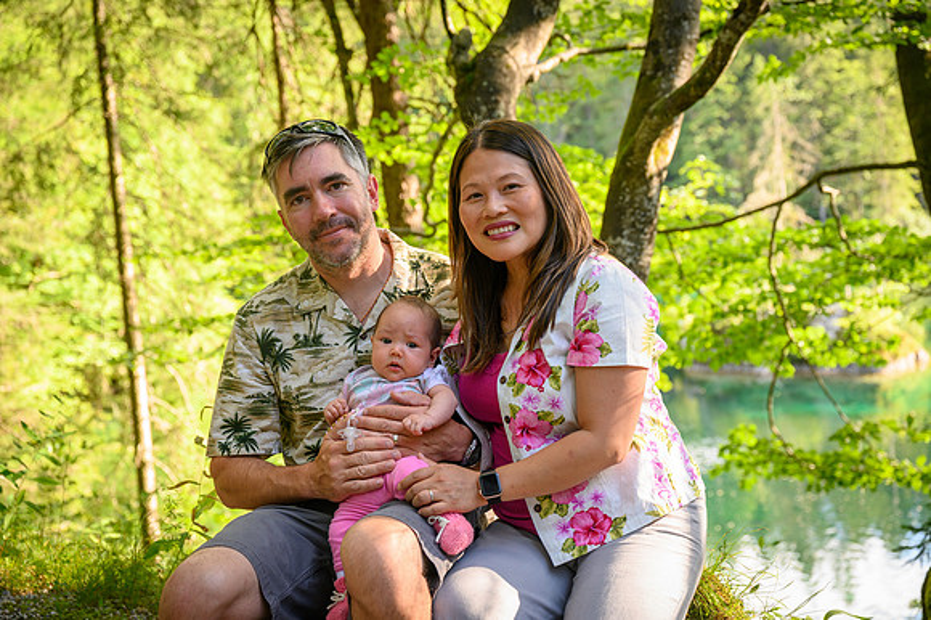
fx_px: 1241
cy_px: 310
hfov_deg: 41.1
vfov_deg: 28.0
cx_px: 466
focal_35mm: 48
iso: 400
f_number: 4
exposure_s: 1/125
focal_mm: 48
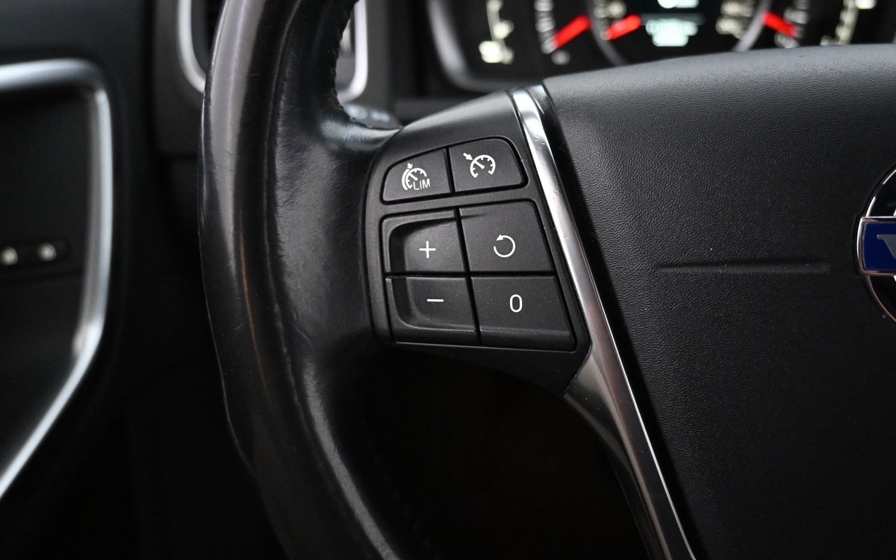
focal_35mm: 29
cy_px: 234
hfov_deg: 64.0
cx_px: 484
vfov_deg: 42.6
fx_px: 715
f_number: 3.5
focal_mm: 17.5
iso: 5000
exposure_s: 1/30
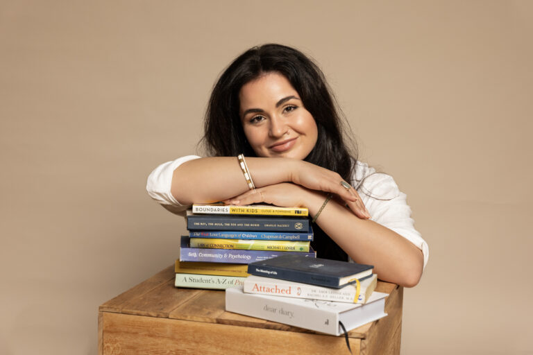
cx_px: 266
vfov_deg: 21.6
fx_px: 933
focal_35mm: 63
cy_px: 178
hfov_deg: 31.9
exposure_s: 1/60
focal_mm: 63
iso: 800
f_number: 5.6
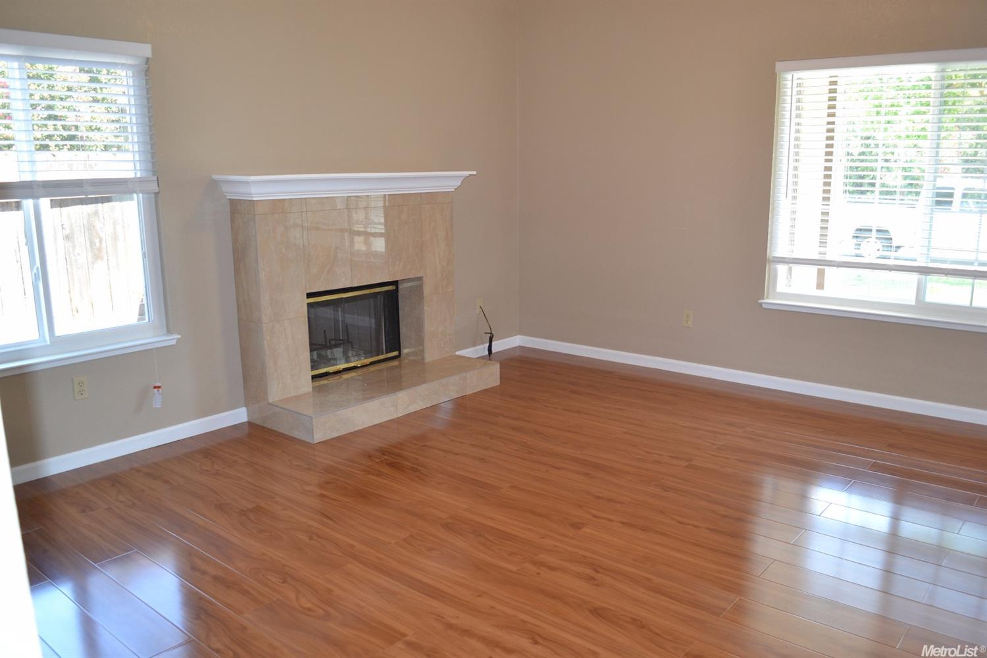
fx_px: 740
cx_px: 494
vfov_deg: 47.9
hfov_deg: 67.4
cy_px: 329
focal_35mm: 27
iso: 400
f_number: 4
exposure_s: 1/60
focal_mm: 18
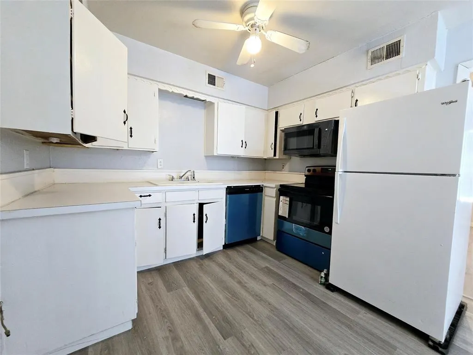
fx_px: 178
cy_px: 178
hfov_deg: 106.2
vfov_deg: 89.9
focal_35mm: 13
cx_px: 236
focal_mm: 2.2
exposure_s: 1/60
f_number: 2.2
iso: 400
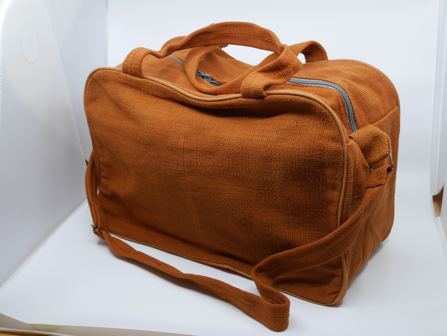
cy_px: 168
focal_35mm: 46
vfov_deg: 31.5
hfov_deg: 41.2
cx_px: 224
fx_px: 594
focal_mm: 23
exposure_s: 1/80
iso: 200
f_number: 4.9
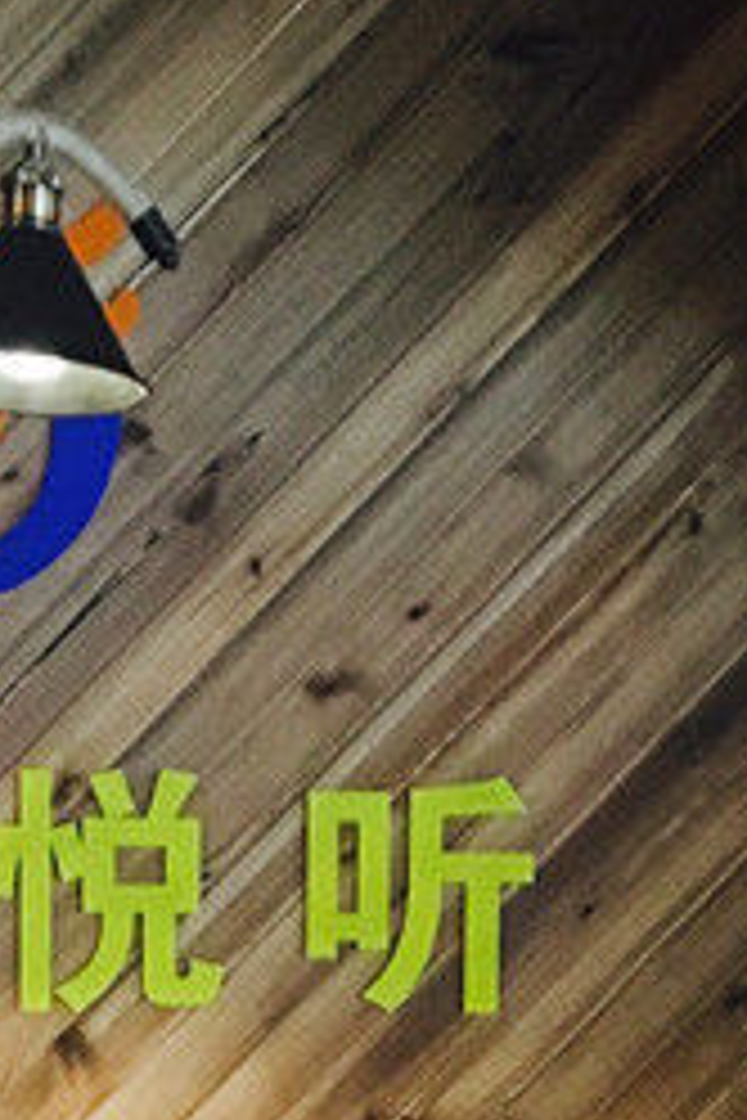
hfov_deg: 12.1
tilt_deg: -4.1
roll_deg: -0.8
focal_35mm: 113
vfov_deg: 16.0
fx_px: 3517
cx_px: 153
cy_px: 1860
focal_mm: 4.15
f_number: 2.2
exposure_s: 1/17
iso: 250
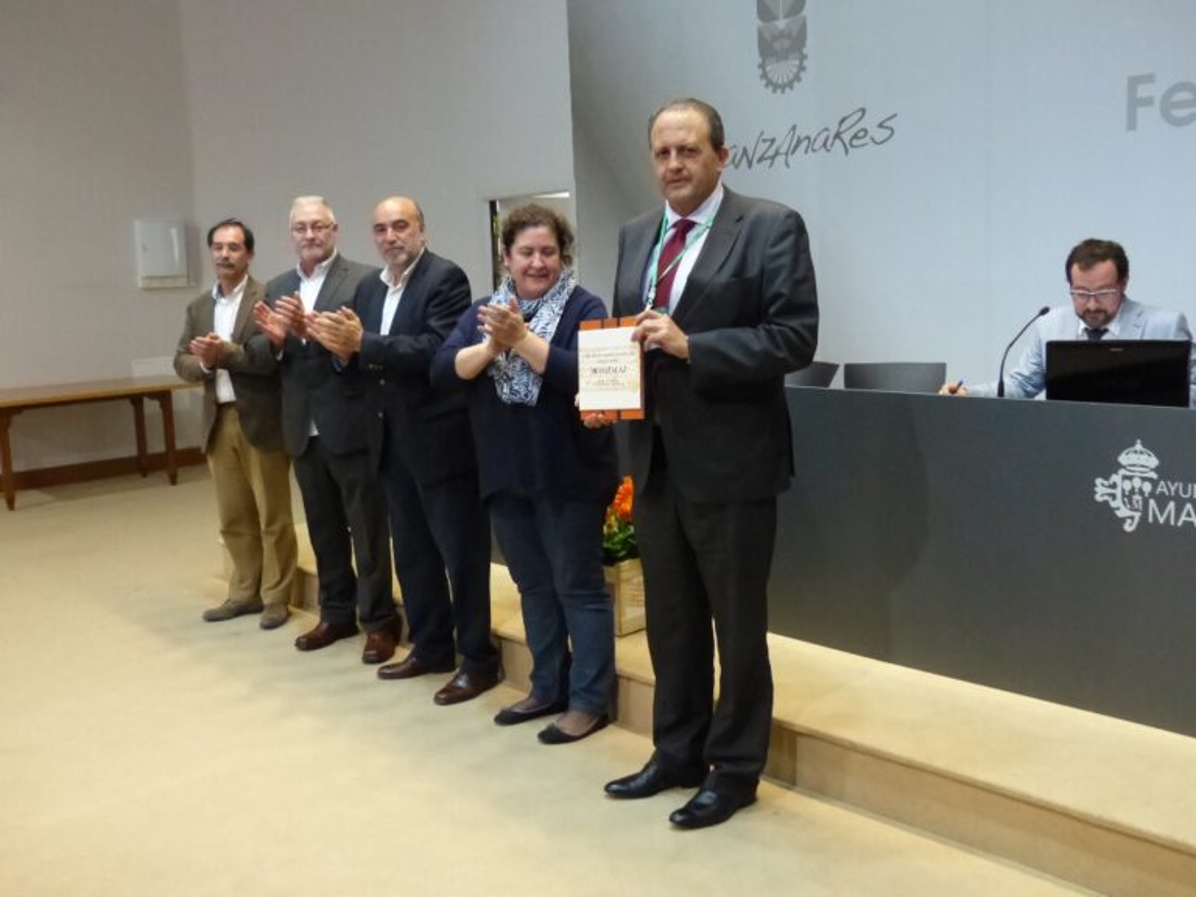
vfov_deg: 41.8
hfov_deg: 54.0
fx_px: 1175
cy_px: 448
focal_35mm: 34
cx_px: 598
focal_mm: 6
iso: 800
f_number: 2.8
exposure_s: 1/80
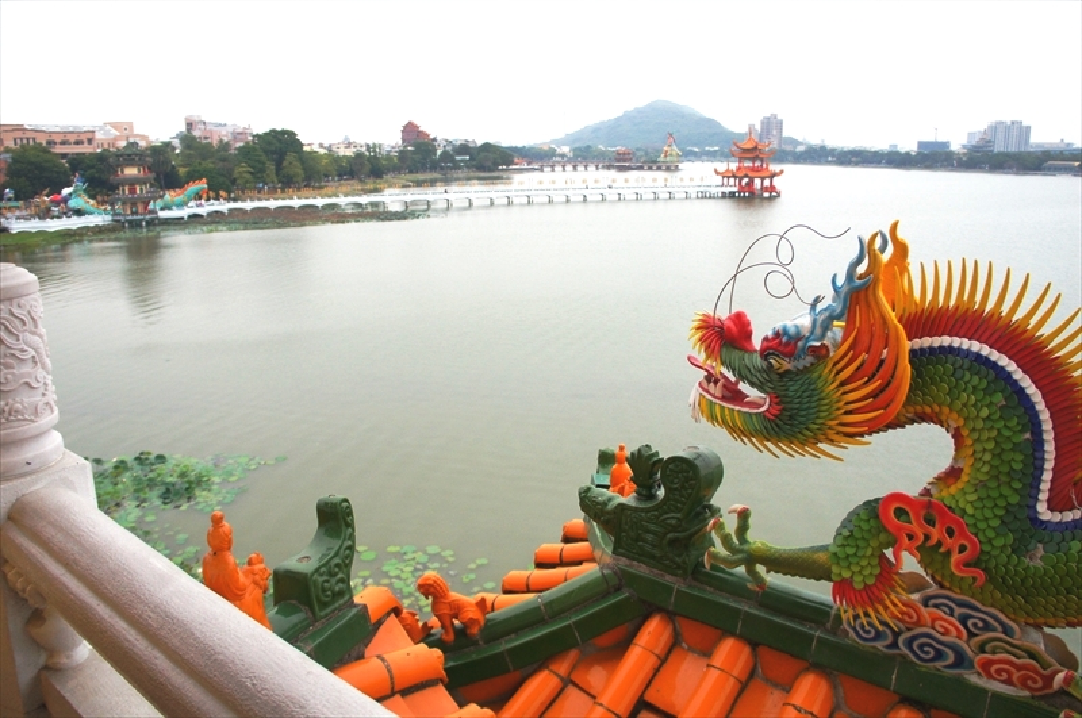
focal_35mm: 27
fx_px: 810
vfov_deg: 47.8
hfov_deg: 67.5
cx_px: 541
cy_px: 359
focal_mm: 18
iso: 1000
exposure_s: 1/160
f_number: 4
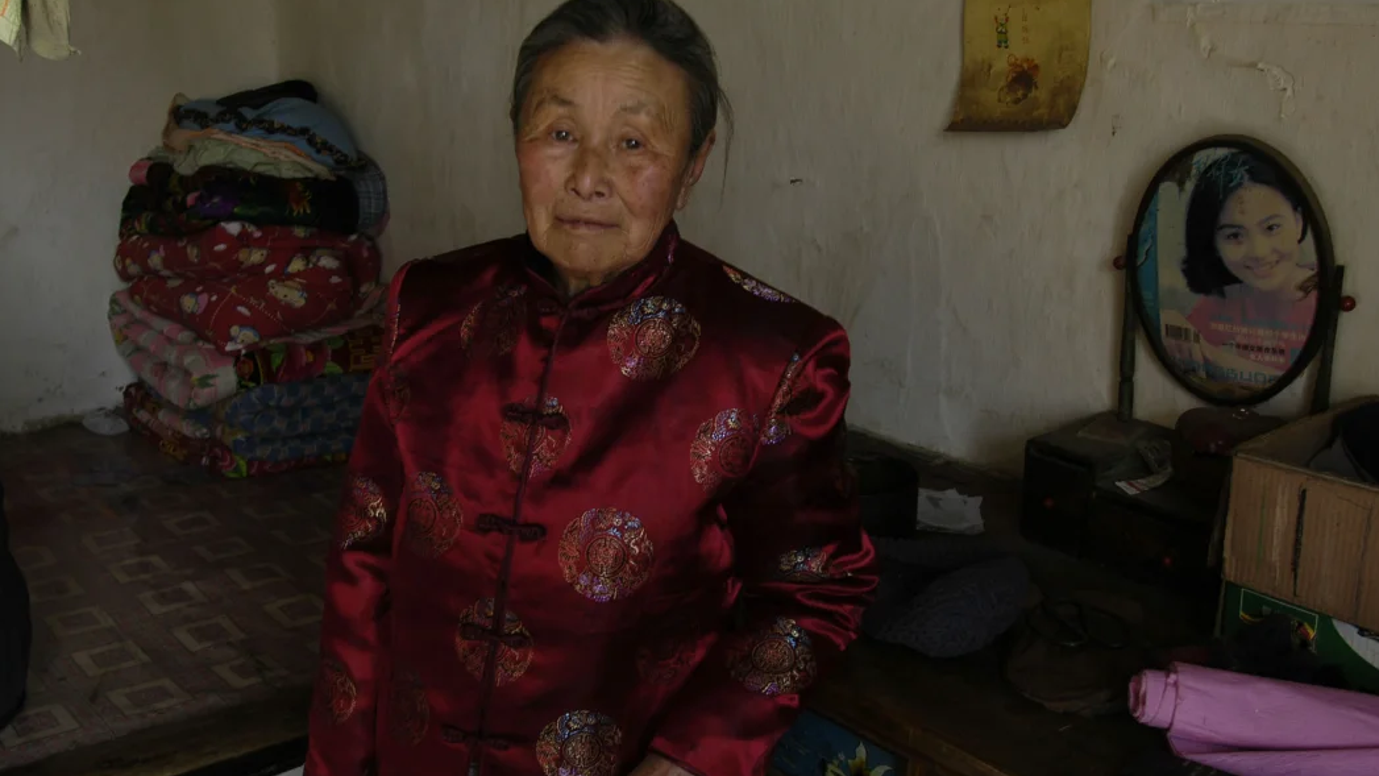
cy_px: 428
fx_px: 1316
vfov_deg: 32.8
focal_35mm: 36
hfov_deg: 55.1
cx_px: 601
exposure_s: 1/50
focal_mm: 20
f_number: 3.5
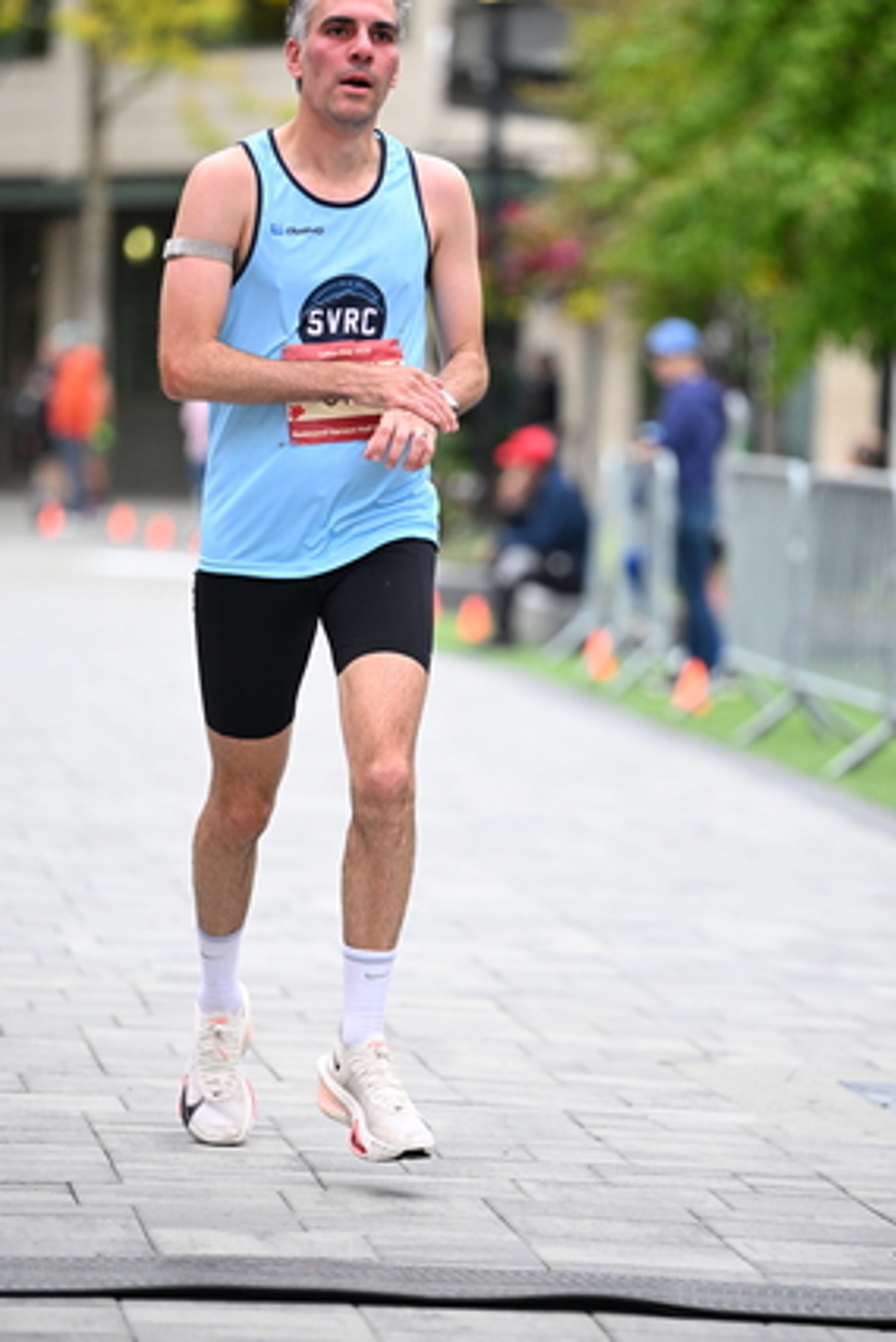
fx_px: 7684
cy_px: 600
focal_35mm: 206
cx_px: 439
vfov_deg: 10.0
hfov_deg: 6.7
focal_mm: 160
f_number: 2.8
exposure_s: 1/1250
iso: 1600
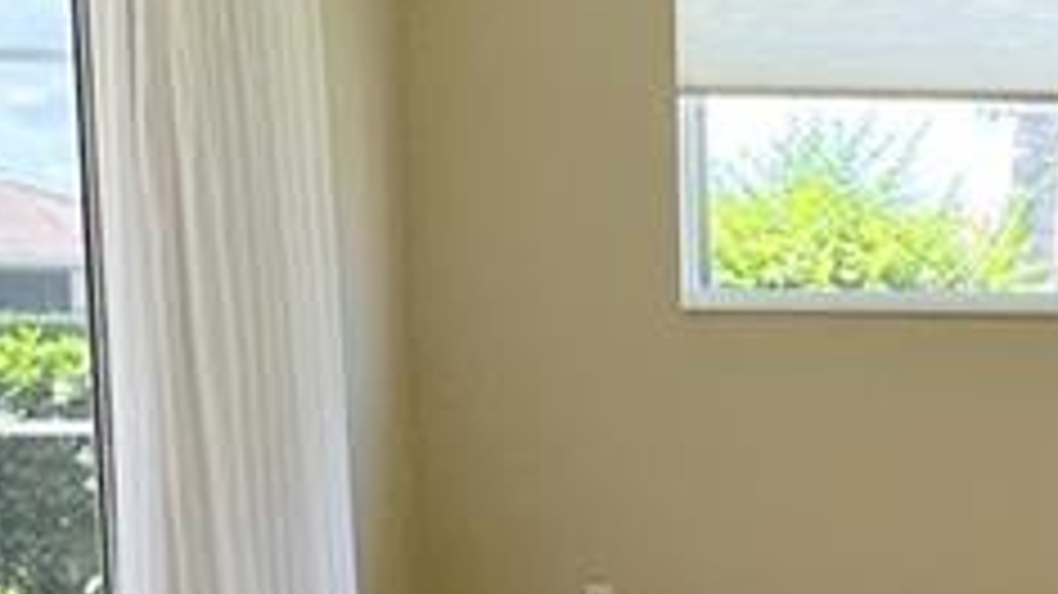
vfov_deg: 15.1
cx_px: 1198
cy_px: 626
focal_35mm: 78
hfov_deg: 25.0
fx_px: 2187
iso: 80
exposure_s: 1/120
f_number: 2.2
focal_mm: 2.22
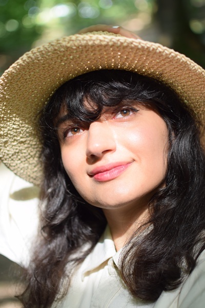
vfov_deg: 37.9
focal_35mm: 52
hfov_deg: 25.8
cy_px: 154
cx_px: 102
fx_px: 448
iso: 100
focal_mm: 35
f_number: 1.8
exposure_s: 1/60
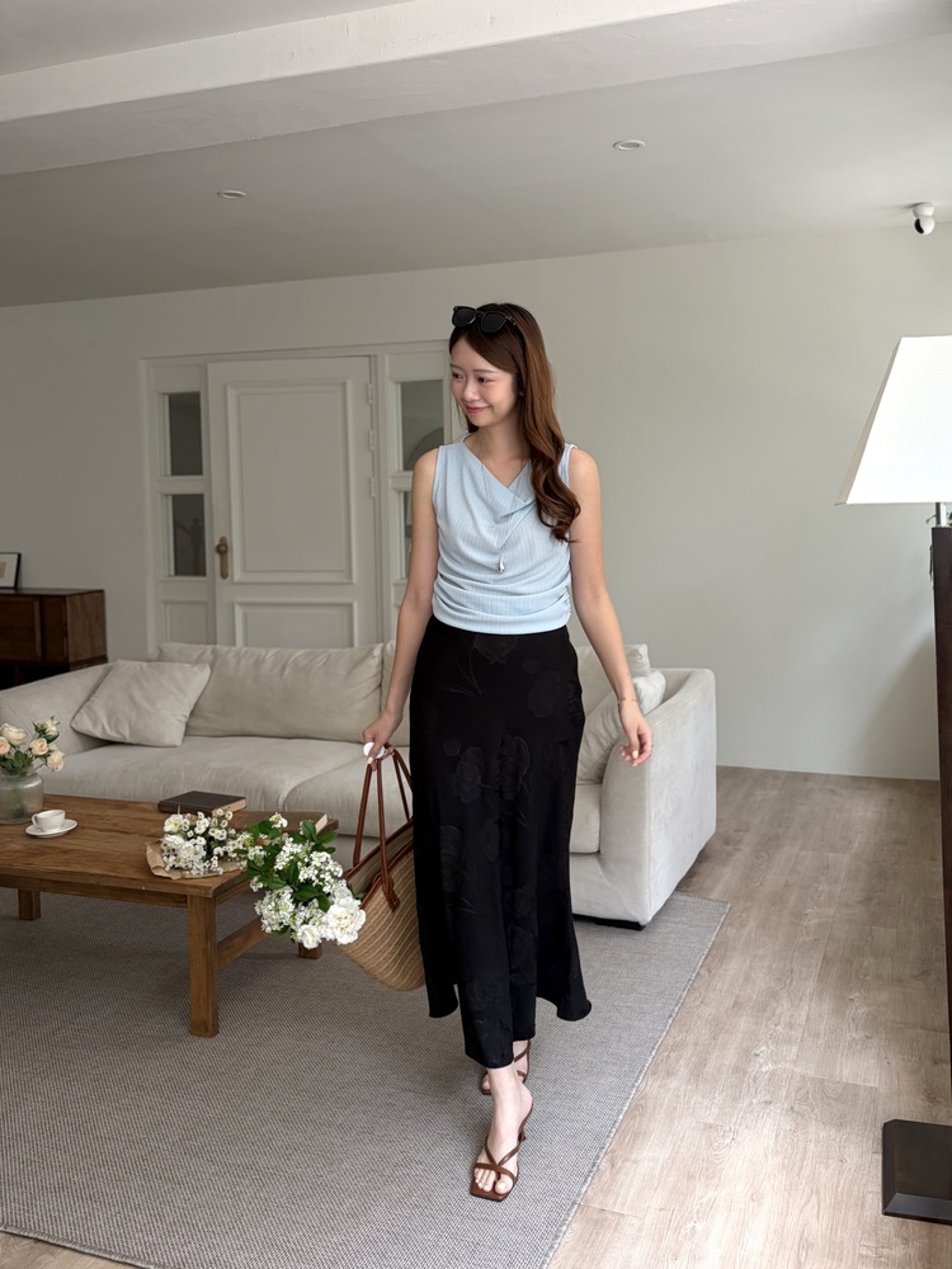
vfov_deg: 67.3
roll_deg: +2.1
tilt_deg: -2.7
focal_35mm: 26
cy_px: 634
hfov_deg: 53.1
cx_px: 476
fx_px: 953
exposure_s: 1/122
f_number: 1.6
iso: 64
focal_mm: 5.96
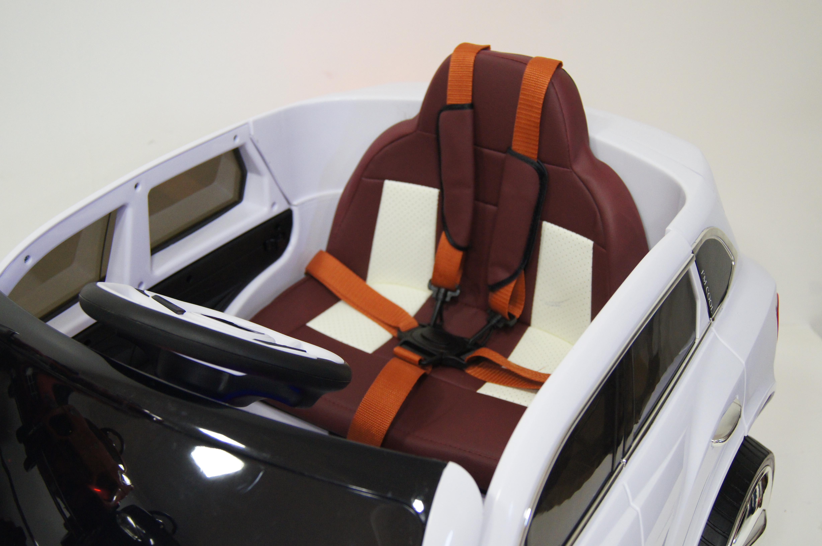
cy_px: 273
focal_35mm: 42
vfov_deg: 31.8
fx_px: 958
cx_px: 411
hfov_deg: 46.4
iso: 1600
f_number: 4.5
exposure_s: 1/40
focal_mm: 28
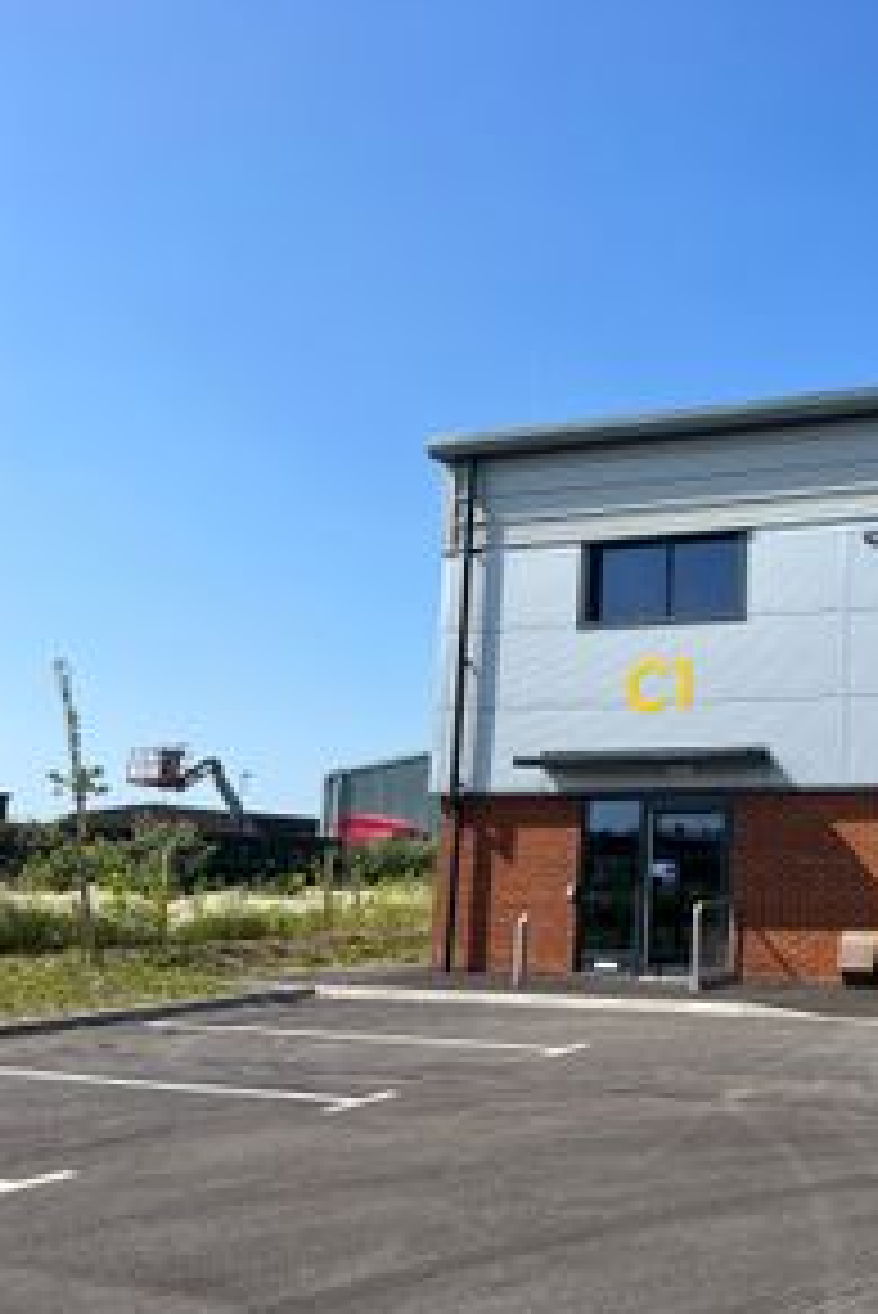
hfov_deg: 32.8
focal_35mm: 37
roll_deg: -0.1
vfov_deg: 51.9
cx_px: 892
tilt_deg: +9.7
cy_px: 666
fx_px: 1352
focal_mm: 5.7
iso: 50
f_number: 1.5
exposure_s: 1/3968
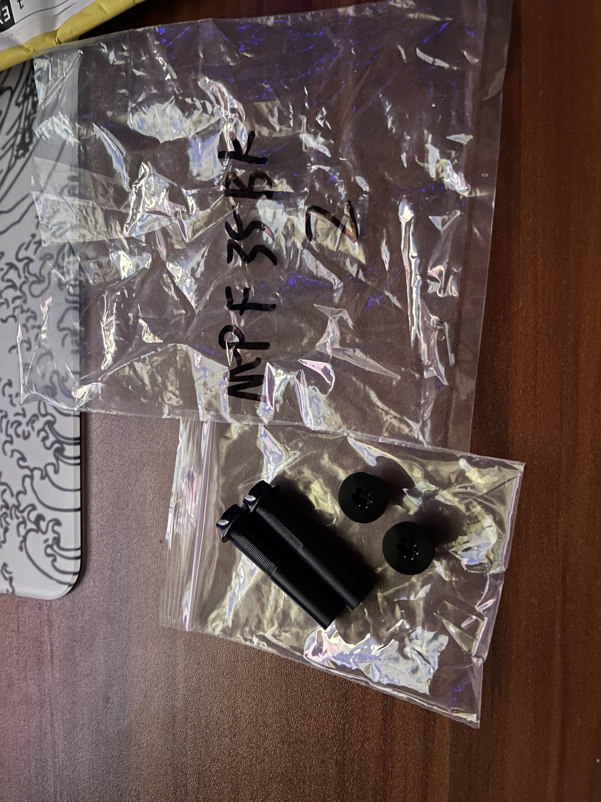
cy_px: 401
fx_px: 602
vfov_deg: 67.3
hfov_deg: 53.1
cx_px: 300
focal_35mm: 26
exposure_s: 1/17
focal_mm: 5.1
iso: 640
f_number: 1.6
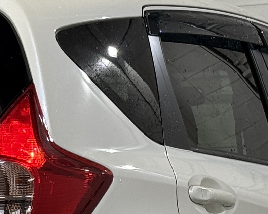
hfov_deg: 8.1
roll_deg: +0.4
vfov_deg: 6.5
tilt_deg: +0.7
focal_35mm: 237
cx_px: 14
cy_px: 218
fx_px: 1880
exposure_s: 1/60
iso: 50
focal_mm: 6.76
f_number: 1.78
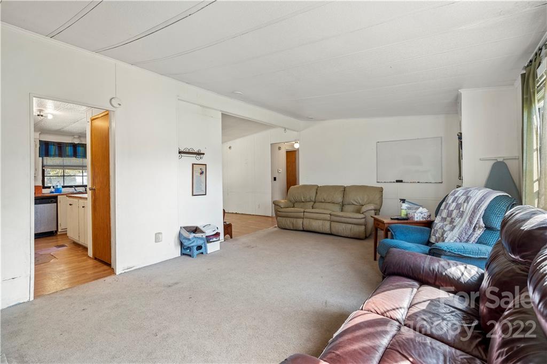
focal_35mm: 16
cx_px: 274
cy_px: 182
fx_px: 243
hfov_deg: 96.8
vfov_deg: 73.7
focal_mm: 16
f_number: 9
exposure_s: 1/1.25
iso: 800
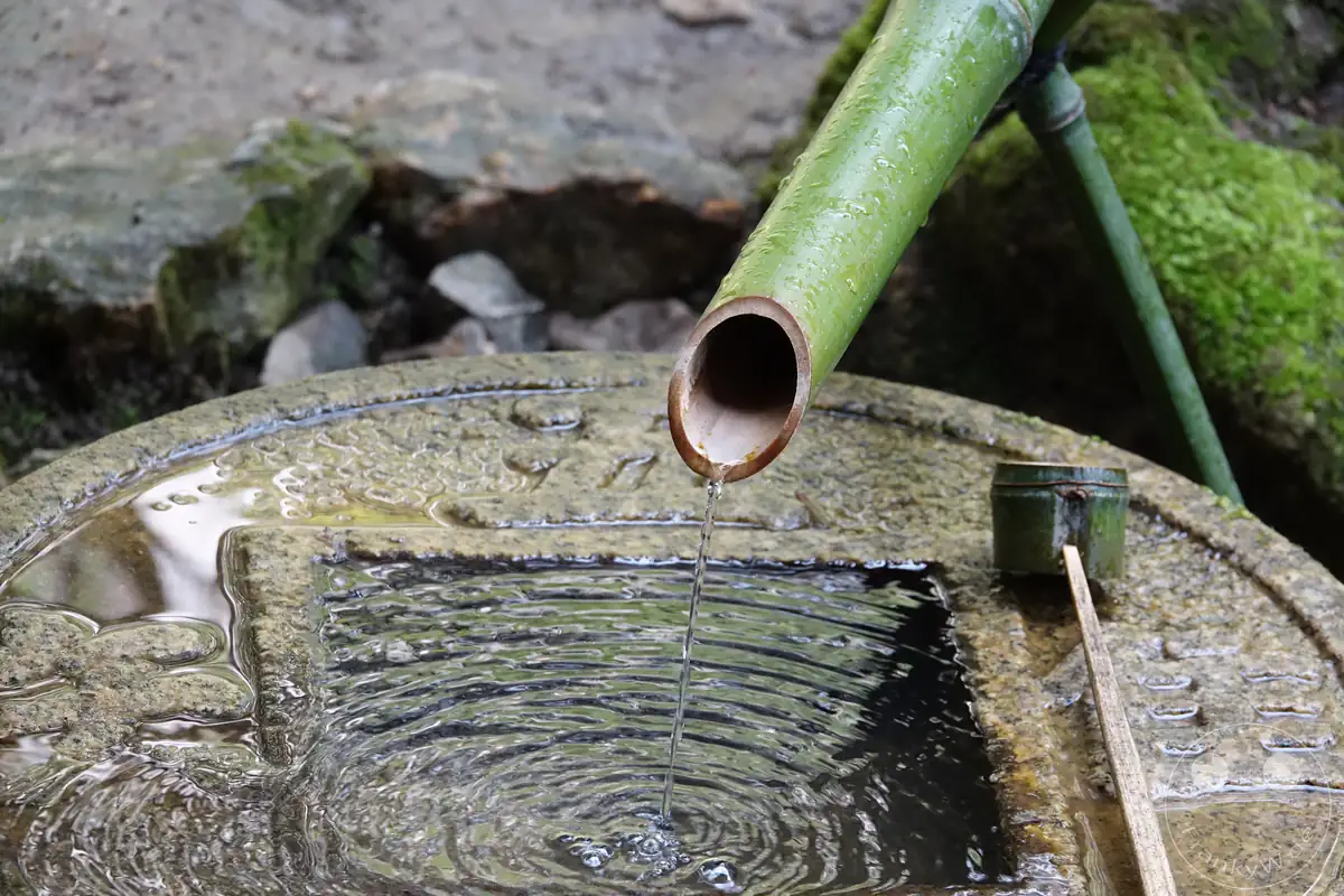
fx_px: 8885
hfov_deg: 8.7
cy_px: 448
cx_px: 672
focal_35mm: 238
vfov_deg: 5.8
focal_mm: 87.11
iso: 1000
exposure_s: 1/250
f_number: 4
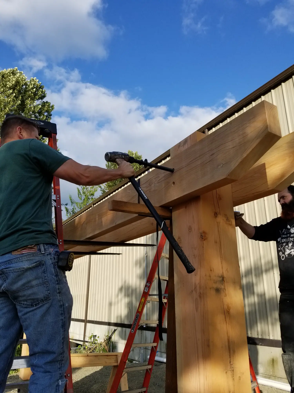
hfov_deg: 53.1
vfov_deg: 67.3
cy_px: 196
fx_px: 294
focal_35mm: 26
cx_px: 147
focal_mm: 4.3
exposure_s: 1/1524
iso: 50
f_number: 1.7
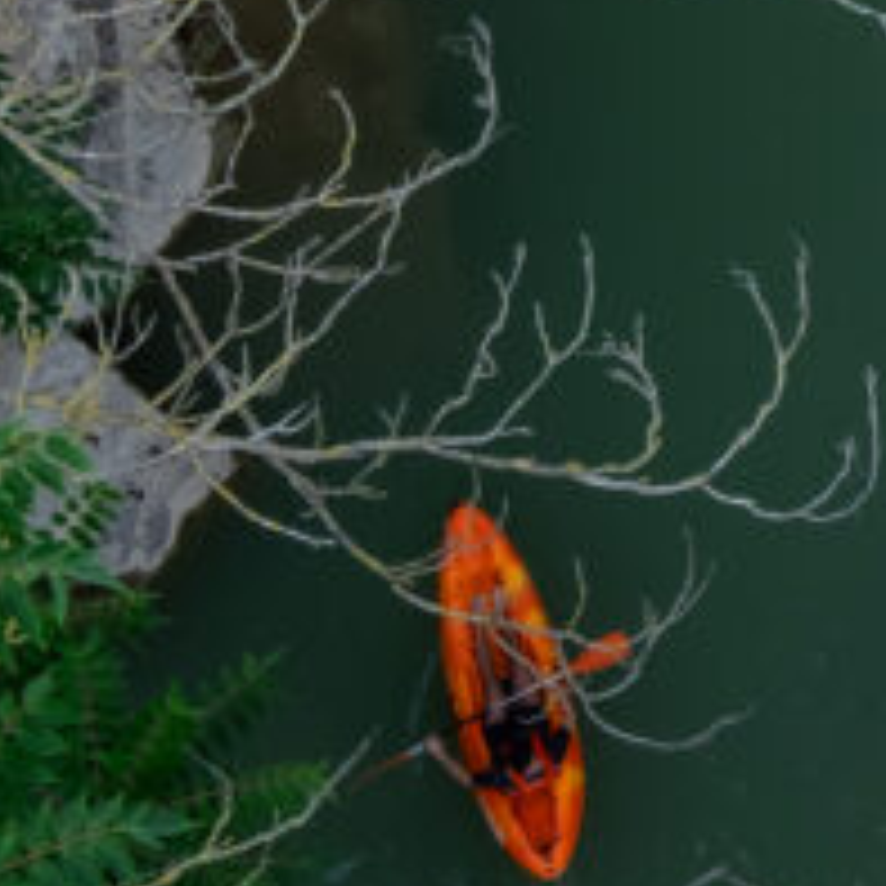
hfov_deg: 10.6
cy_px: -823
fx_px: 4604
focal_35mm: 159
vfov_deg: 10.2
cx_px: 1311
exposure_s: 1/60
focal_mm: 24.3
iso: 200
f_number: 7.1
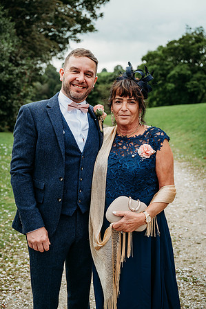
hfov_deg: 31.1
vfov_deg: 45.5
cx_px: 103
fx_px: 370
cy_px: 154
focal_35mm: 43
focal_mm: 43
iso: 100
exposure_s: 1/500
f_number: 3.5
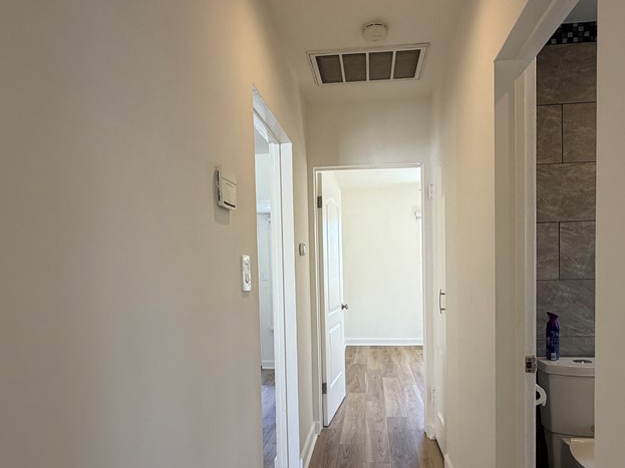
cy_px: 281
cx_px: 336
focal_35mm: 23
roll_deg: +2.4
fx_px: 415
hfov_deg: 73.8
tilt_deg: -2.5
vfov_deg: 58.4
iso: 100
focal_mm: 2.22
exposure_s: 1/121
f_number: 2.2
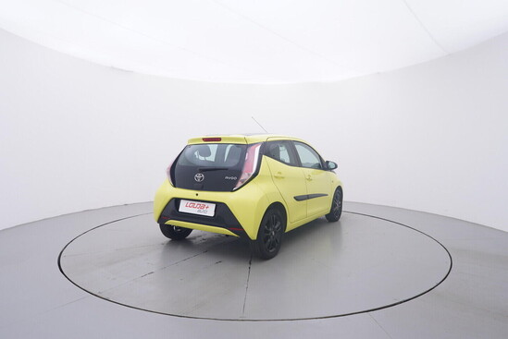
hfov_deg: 77.3
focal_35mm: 22
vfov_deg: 56.2
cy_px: 170
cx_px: 254
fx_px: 318
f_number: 5
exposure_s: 1/80
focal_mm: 15
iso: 200
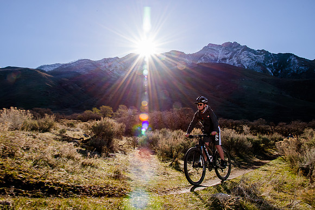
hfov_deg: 66.9
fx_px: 238
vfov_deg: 47.6
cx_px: 142
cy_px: 91
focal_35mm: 27
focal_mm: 24
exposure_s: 1/125
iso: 250
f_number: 18
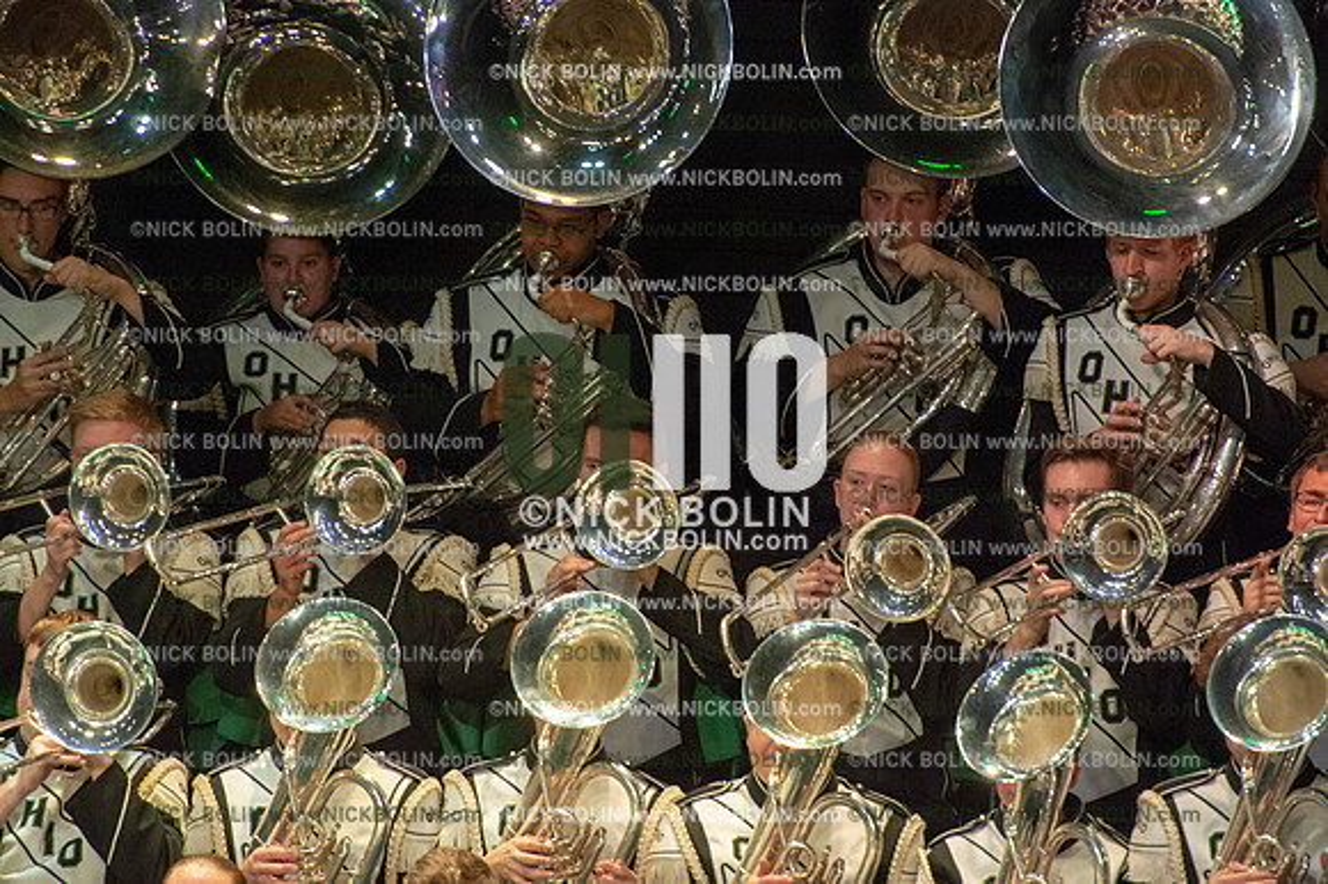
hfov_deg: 5.2
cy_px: 442
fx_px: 14747
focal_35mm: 400
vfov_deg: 3.4
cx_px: 664
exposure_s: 1/320
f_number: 5.6
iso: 8000
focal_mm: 400
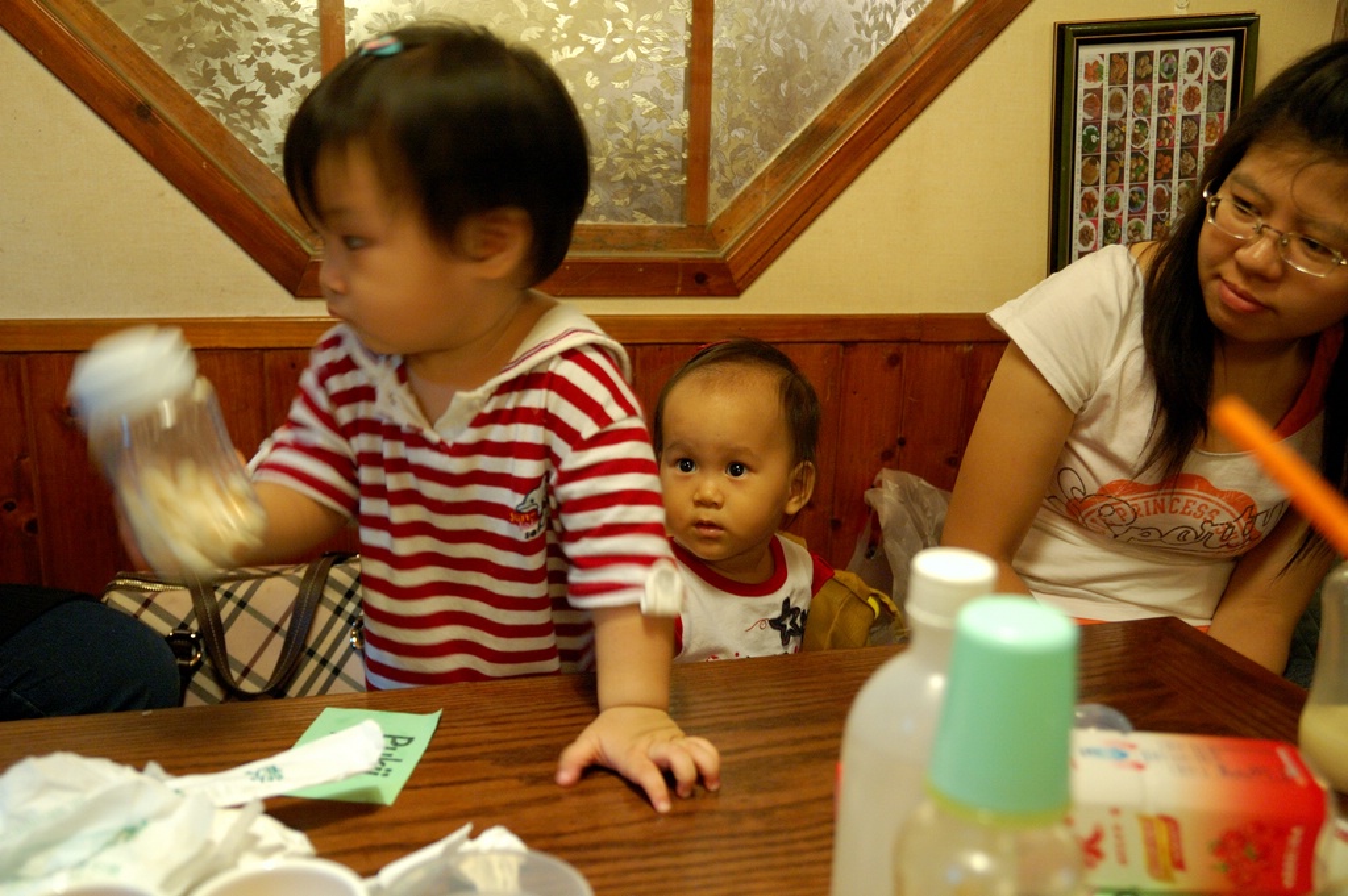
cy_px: 448
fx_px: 1291
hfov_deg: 55.1
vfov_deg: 38.3
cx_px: 674
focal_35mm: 34
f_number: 2.8
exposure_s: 1/20
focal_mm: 23
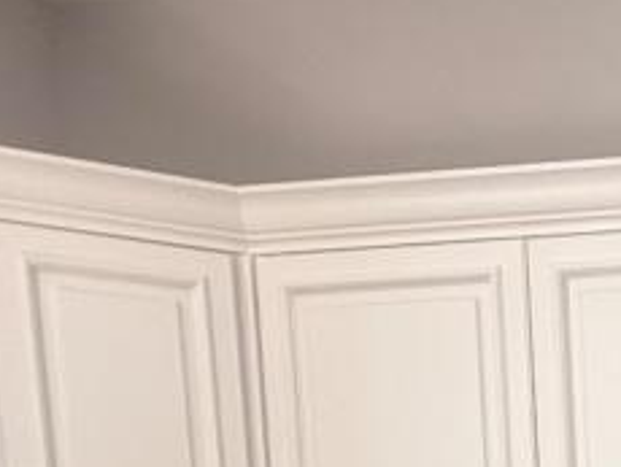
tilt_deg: -5.6
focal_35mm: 73
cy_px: 810
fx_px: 1311
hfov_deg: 22.4
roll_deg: +1.0
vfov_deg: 17.1
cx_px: 907
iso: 80
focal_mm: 2.22
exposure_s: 1/99
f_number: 2.2
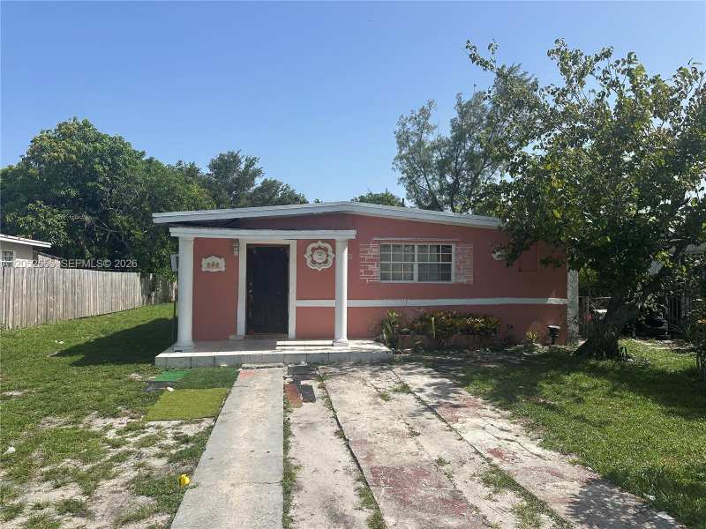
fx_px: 489
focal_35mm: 24
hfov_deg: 71.6
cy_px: 264
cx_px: 353
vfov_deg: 56.8
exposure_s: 1/5000
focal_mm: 6.86
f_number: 1.78
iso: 80
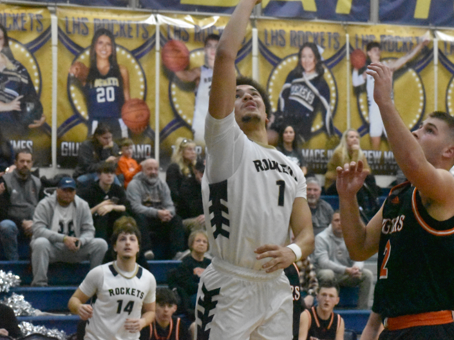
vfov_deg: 9.5
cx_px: 251
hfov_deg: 12.7
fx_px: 2039
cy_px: 171
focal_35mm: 156
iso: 20000
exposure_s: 1/640
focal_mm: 95
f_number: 6.3
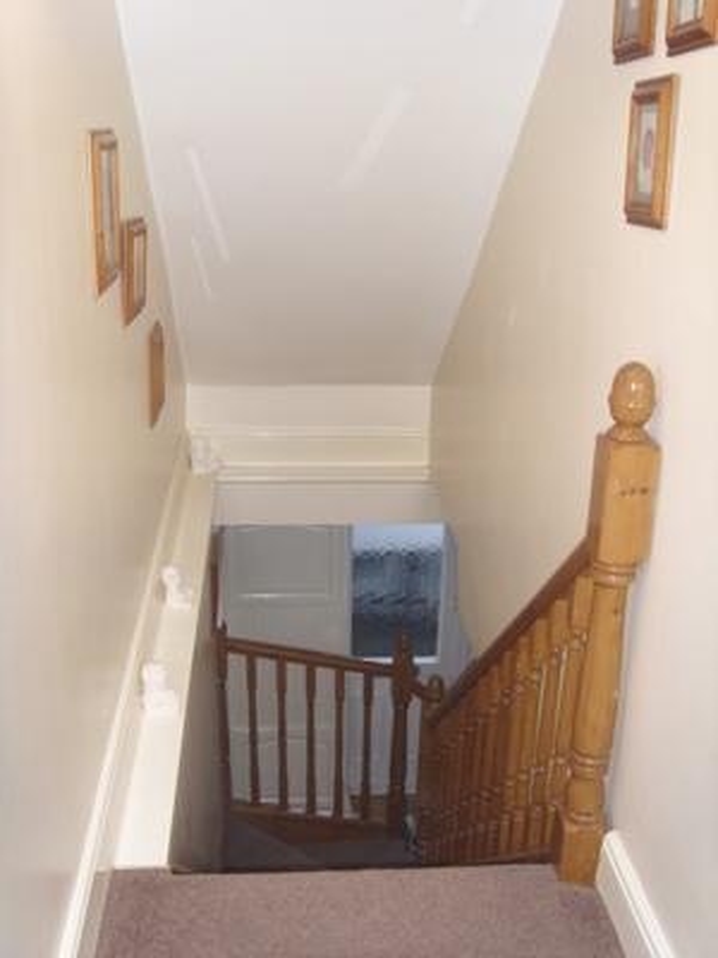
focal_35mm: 31
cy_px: 479
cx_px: 359
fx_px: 857
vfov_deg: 58.4
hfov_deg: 45.4
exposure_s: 1/30
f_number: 3.5
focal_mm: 6.3
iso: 200
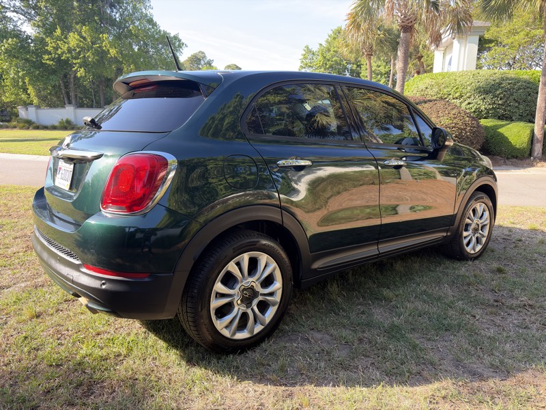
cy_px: 205
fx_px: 410
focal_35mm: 26
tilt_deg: -11.2
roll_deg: +0.4
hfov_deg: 67.3
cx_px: 273
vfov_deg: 53.1
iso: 40
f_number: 1.6
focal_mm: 5.96
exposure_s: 1/299
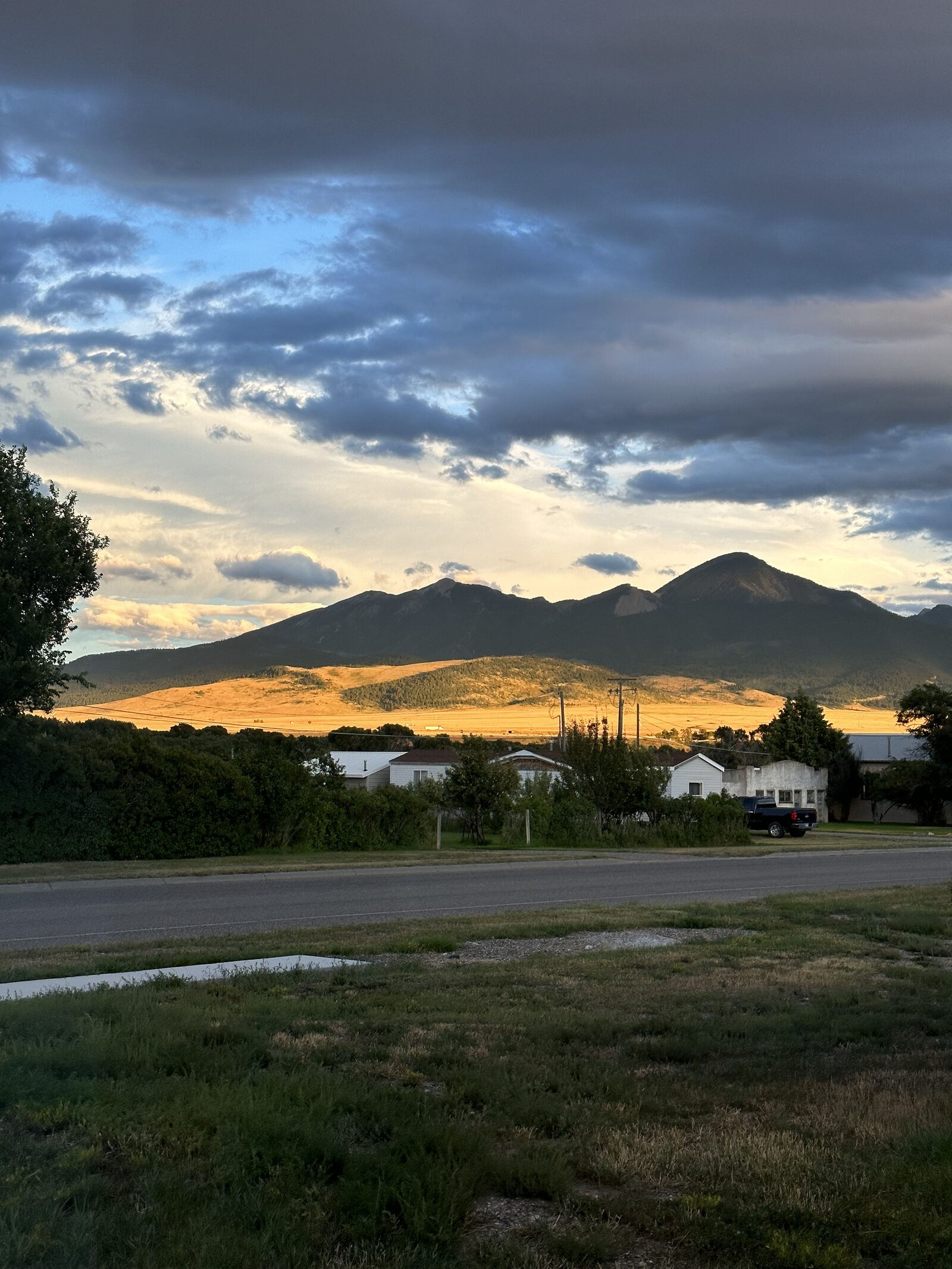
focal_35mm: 48
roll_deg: -0.9
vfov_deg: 39.7
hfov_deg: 30.3
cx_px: 476
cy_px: 634
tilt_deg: +4.9
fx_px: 1760
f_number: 1.78
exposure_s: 1/810
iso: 64
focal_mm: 6.86
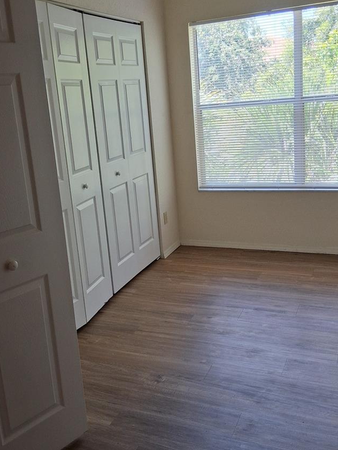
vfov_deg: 50.1
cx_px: 152
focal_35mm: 37
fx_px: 482
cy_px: 207
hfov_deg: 38.6
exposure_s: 1/120
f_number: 1.8
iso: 100
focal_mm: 3.98
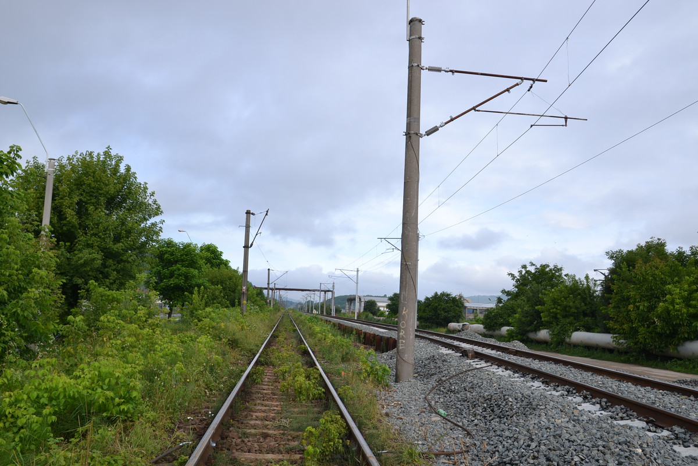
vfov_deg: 45.7
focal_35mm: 28
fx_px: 553
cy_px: 233
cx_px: 349
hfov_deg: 64.6
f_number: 6.3
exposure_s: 1/160
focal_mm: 19
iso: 100
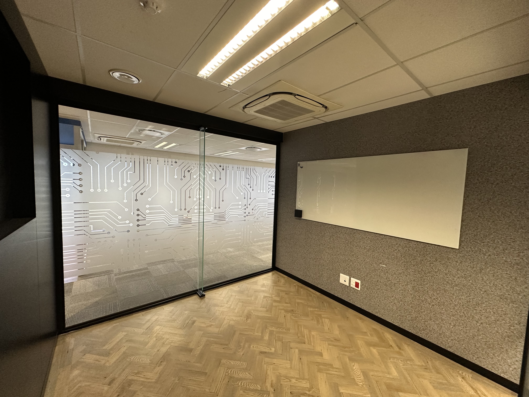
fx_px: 214
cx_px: 264
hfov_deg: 102.1
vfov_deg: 85.7
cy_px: 198
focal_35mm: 14
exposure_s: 1/50
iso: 250
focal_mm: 2.22
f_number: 2.2
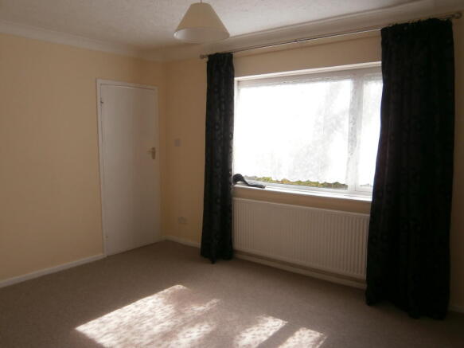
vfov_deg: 53.0
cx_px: 232
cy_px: 174
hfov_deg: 67.3
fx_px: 348
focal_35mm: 26
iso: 80
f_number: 2.8
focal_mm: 4.7
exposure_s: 1/80
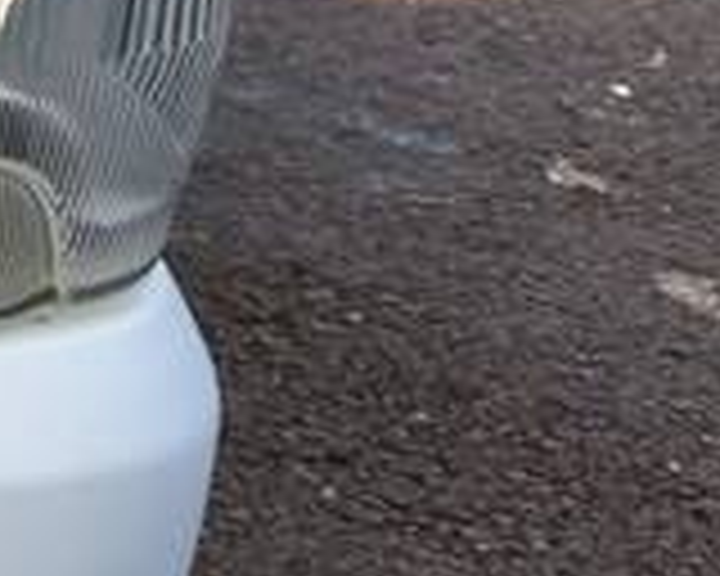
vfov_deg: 8.1
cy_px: -284
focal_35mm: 187
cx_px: -2138
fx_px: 3985
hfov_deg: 7.4
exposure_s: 1/2232
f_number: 1.78
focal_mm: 6.76
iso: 80
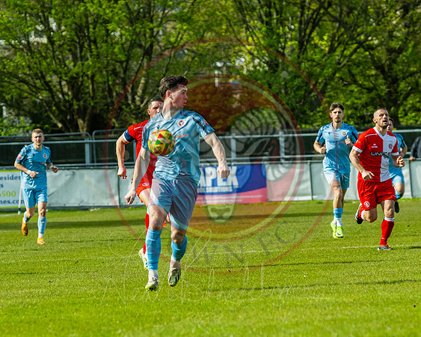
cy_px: 177
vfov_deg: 6.8
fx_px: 2852
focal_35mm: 229
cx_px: 151
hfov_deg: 8.4
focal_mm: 105
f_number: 4
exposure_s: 1/3200
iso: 400
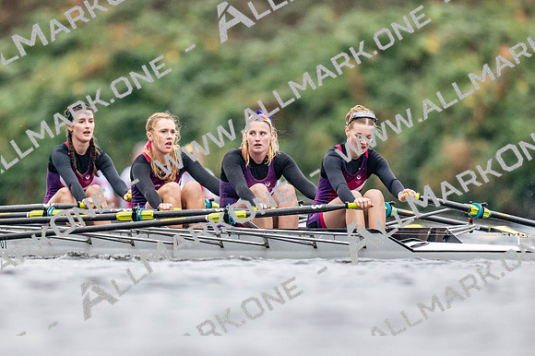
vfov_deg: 1.5
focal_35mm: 900
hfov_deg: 2.3
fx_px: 13367
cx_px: 268
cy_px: 178
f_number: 4
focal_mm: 600
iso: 3600
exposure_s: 1/2500
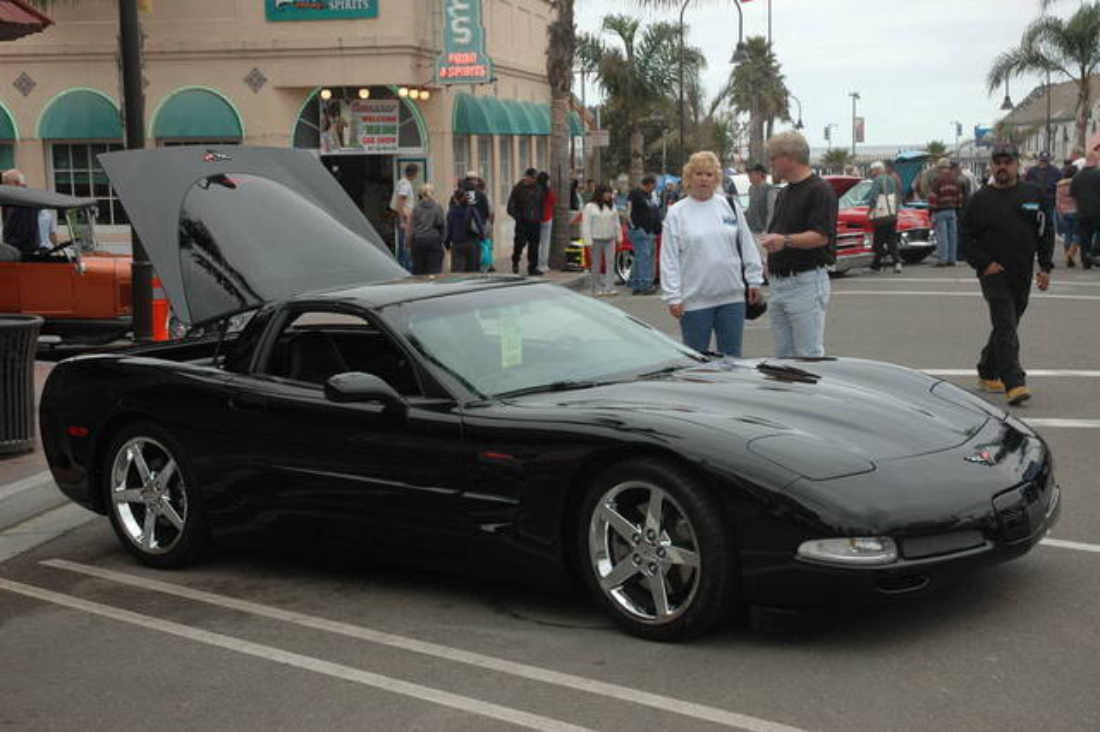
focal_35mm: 52
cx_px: 550
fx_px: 1603
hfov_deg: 37.9
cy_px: 366
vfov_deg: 25.7
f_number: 7.1
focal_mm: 35
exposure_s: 1/200
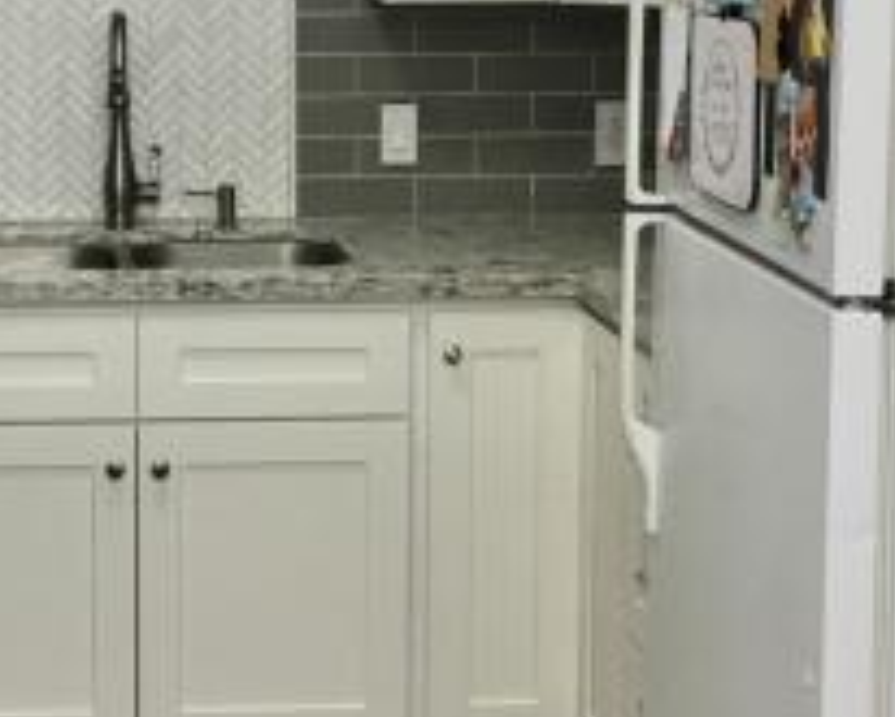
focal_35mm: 88
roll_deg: +0.1
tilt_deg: -6.1
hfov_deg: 21.5
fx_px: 2332
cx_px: 191
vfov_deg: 17.3
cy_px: 126
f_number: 2.2
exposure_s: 1/30
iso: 80
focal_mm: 4.15
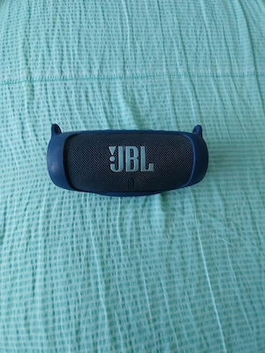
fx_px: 163
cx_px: 132
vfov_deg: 94.5
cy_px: 176
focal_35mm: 16
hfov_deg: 78.1
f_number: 2.2
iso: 515
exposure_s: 1/20
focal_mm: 1.68
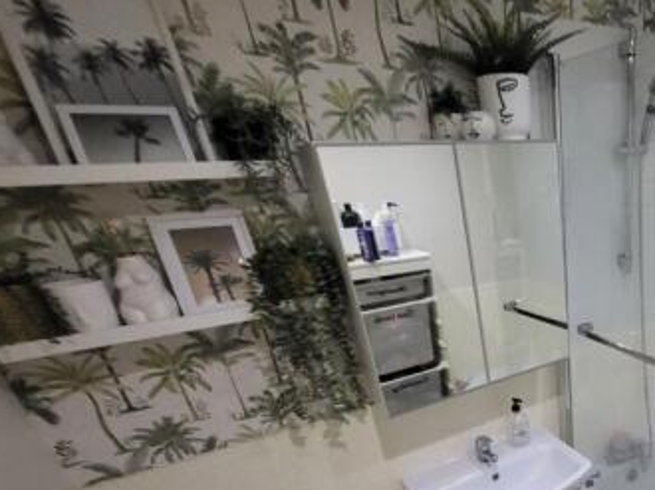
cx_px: 569
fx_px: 435
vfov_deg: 54.4
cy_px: 398
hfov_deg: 63.8
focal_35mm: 23
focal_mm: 1.74
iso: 800
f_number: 2.2
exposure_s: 1/25
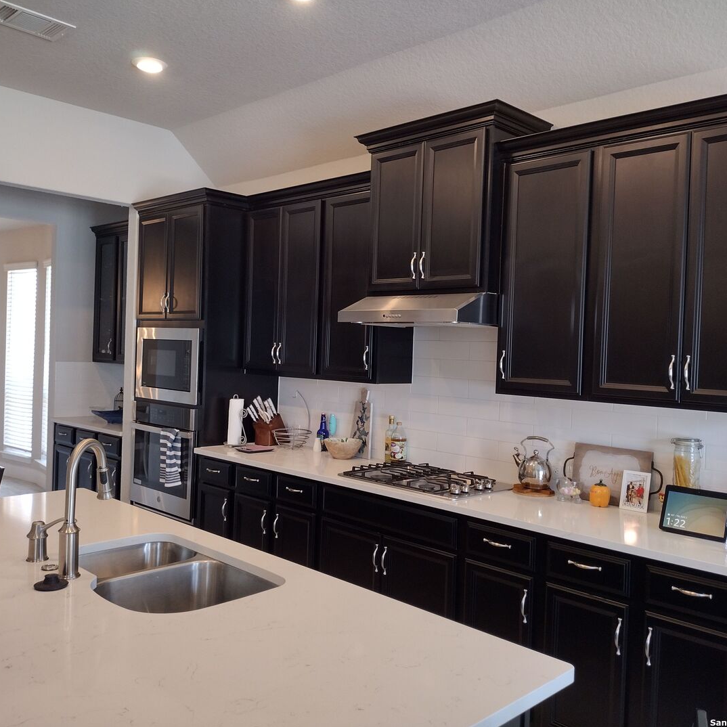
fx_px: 760
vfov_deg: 51.1
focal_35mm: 32
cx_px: 370
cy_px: 363
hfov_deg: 51.1
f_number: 1.7
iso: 228
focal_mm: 4.71
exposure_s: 1/60
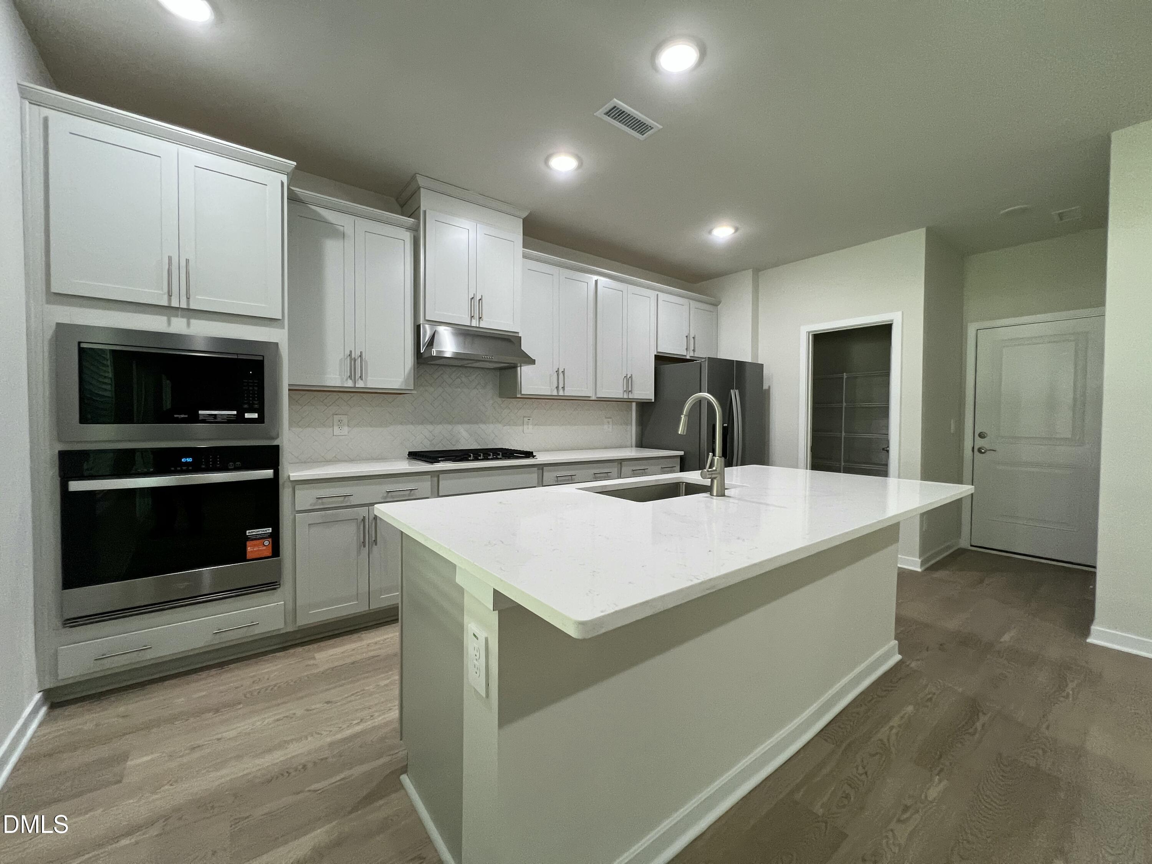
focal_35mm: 13
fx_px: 433
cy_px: 432
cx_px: 576
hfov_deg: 106.2
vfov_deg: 89.9
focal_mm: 1.57
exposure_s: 1/120
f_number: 1.8
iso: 200
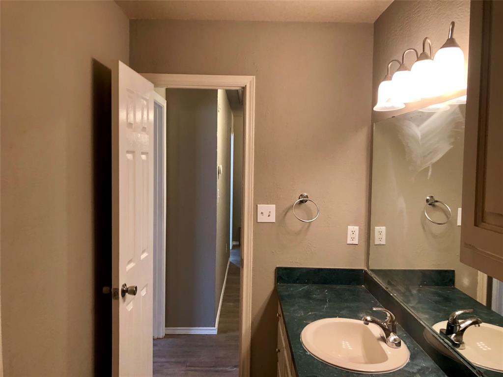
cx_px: 252
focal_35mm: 28
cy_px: 188
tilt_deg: -2.3
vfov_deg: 49.7
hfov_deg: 63.4
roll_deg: -0.4
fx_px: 407
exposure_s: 1/60
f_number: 1.8
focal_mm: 4
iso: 400
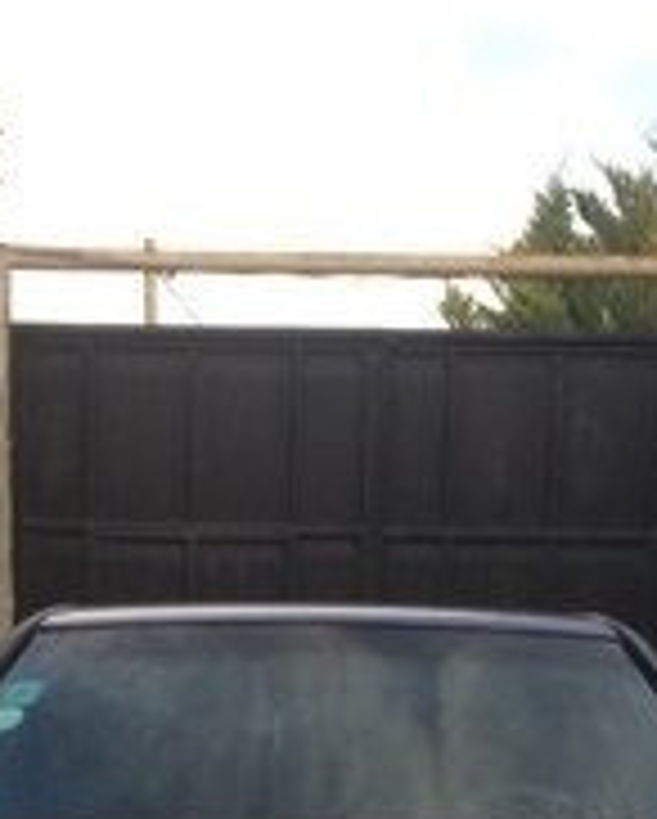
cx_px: 320
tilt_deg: -14.2
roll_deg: +0.3
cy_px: 1017
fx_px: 1868
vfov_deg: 22.5
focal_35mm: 77
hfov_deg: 19.9
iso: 40
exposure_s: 1/100
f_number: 2.2
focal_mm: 4.15
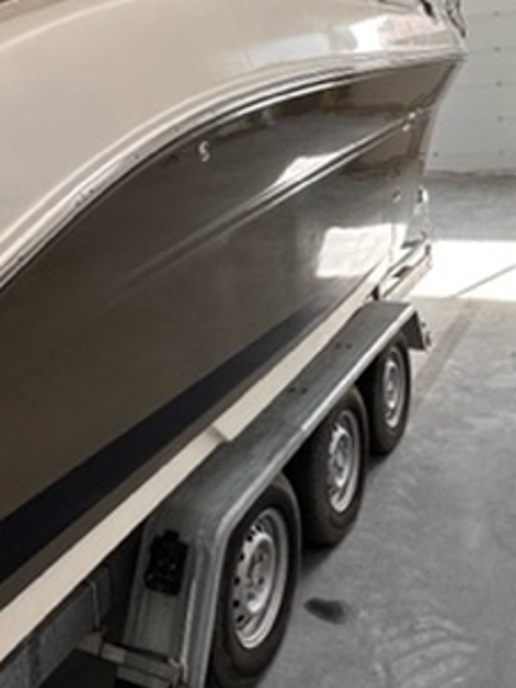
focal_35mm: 37
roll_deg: +3.6
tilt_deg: -4.0
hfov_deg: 38.6
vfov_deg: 47.4
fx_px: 736
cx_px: 286
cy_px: 139
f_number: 2.2
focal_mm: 2.22
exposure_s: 1/99
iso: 50
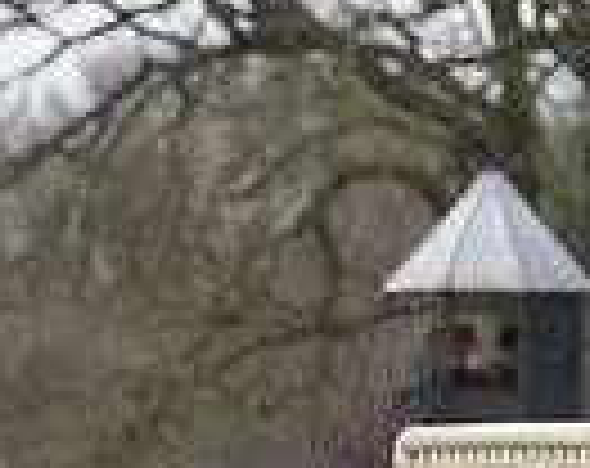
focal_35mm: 2266
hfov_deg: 0.9
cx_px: -543
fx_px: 39451
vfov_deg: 0.7
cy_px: 405
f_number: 4
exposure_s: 1/1000
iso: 800
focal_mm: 300
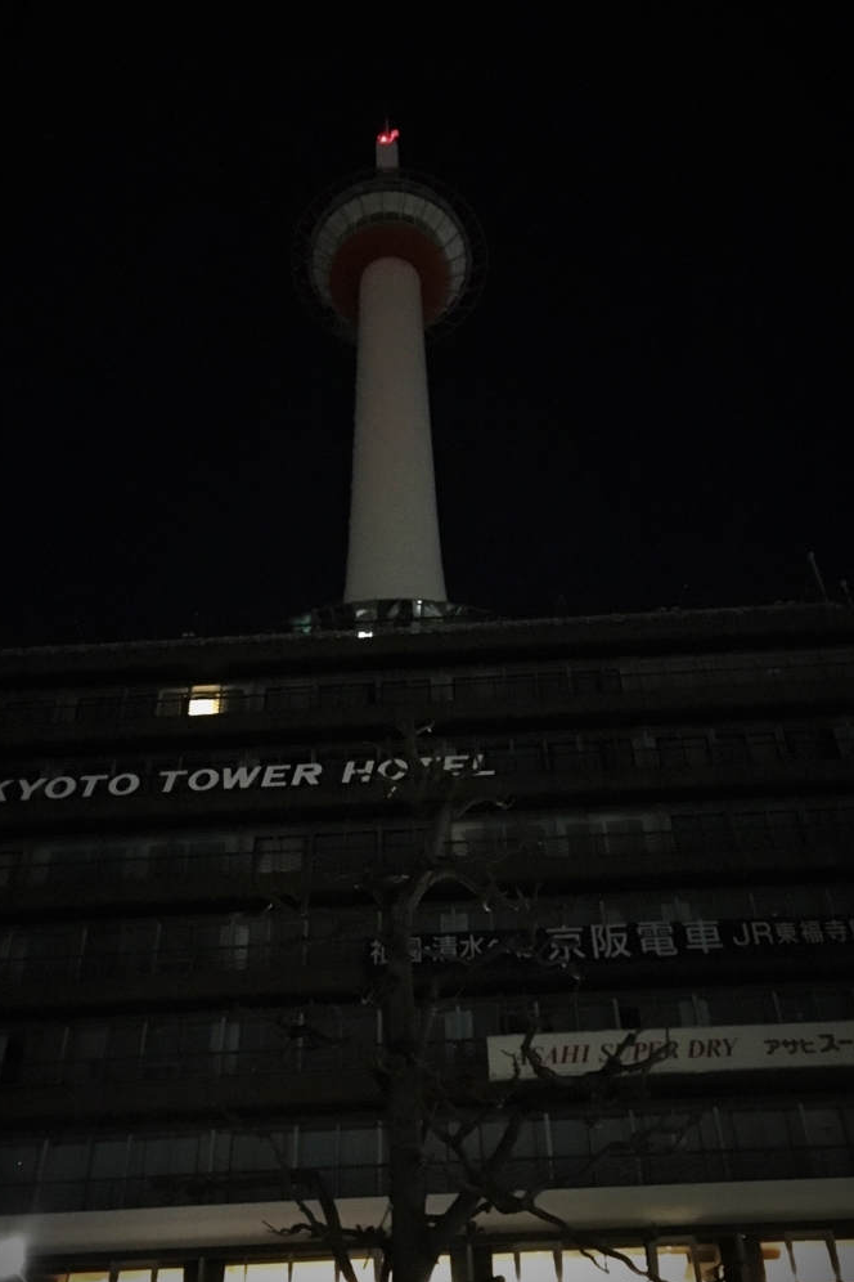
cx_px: 394
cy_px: 656
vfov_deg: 60.3
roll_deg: +4.0
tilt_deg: +39.5
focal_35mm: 31
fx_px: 1103
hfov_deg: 42.3
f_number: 2.2
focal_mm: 4.15
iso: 2000
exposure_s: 1/15
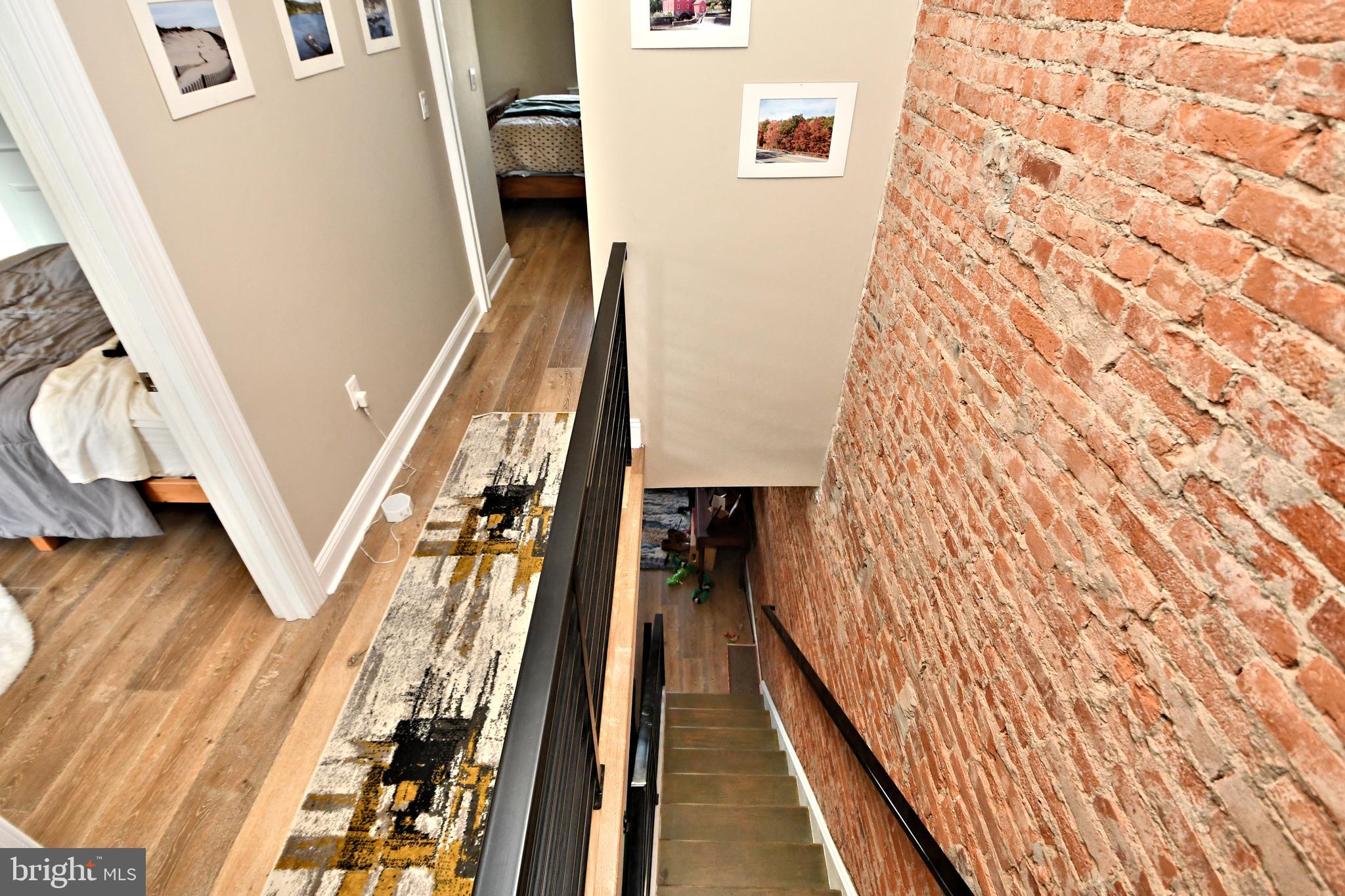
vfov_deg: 77.3
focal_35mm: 15
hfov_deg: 100.4
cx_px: 672
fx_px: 560
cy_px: 448
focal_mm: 10
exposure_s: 1/125
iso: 1000
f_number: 5
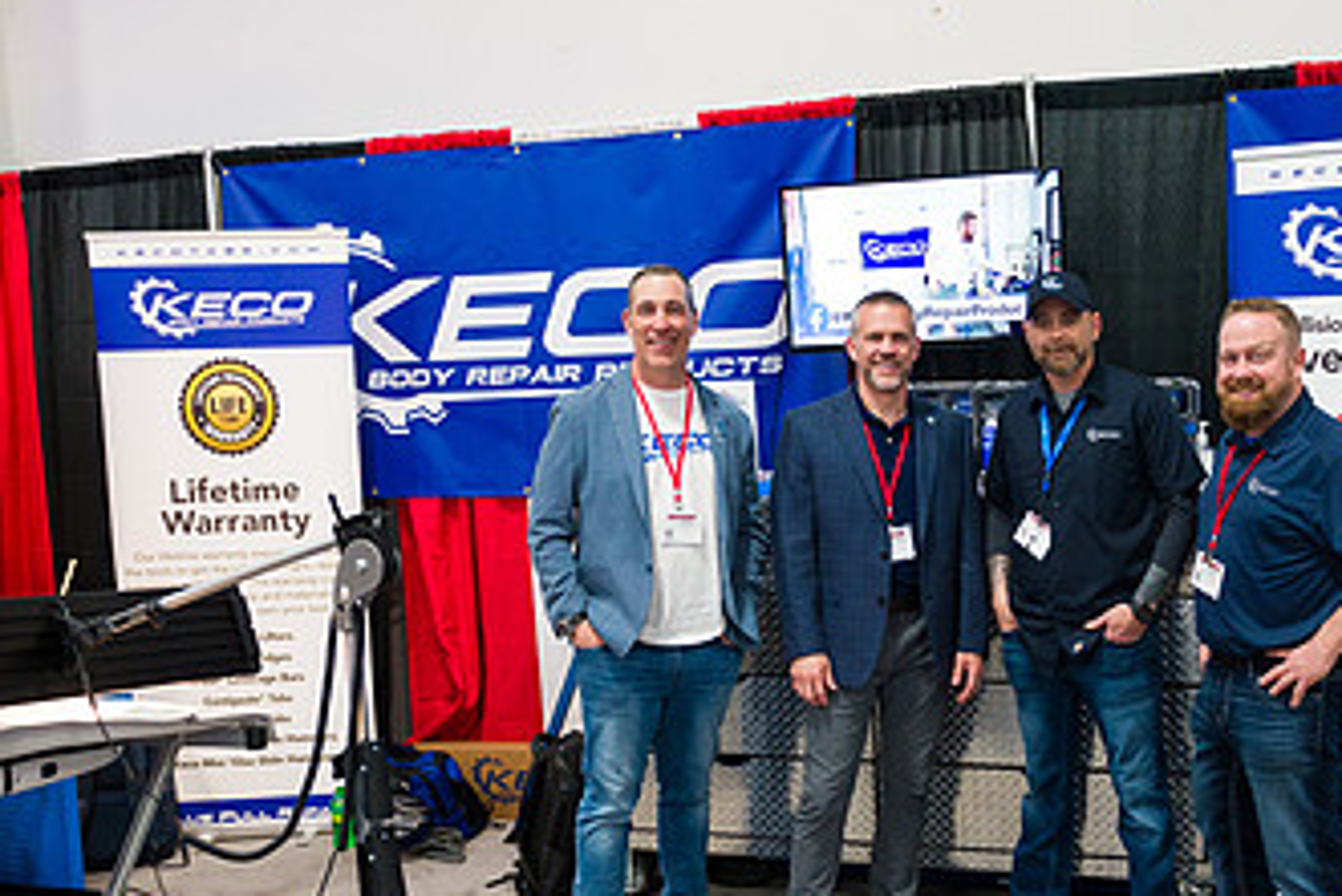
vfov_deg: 31.8
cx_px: 847
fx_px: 1566
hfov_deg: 45.9
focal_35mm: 42
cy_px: 531
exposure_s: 1/320
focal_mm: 24
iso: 3200
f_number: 3.2
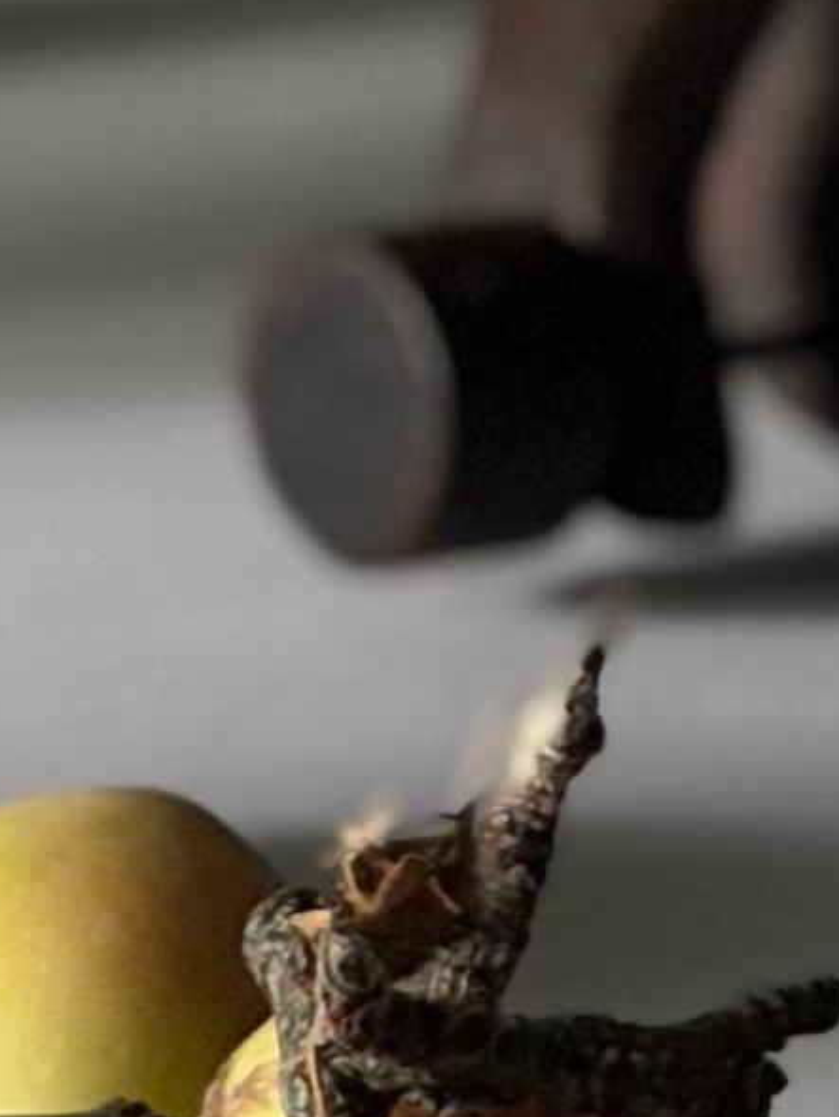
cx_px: -15
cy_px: -1617
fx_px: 10592
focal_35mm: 328
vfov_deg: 5.8
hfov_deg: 4.5
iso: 500
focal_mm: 6.76
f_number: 1.78
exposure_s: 1/39
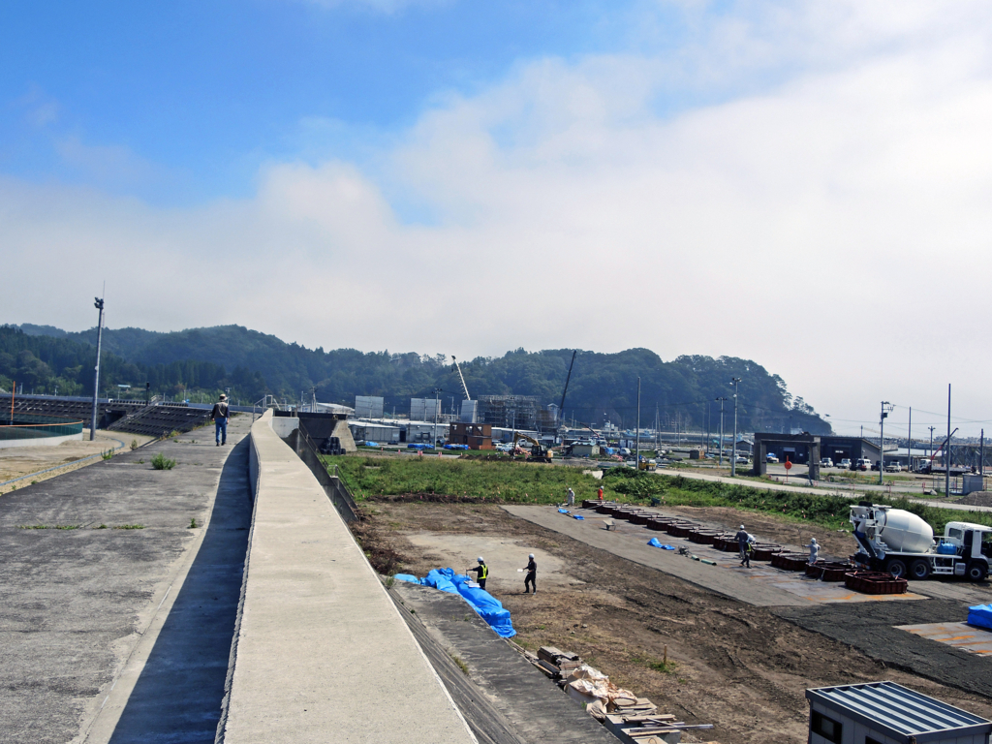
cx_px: 496
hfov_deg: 63.4
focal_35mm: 28
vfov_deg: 49.7
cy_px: 372
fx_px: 802
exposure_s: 1/2000
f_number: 3.2
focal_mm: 6
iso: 80
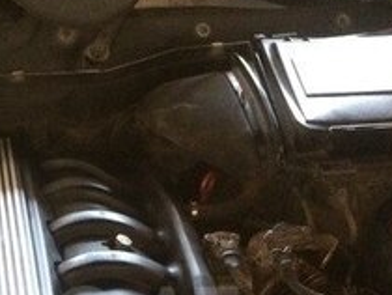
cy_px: 315
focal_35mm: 91
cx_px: 49
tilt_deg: -42.2
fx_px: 1032
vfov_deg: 15.9
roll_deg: +0.0
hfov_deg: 21.1
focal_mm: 4.15
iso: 320
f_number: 2.2
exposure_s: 1/17
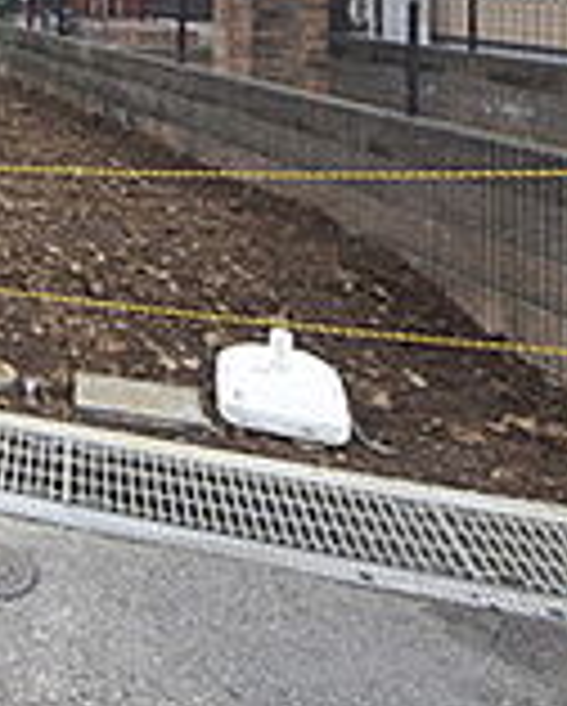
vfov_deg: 36.5
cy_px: -63
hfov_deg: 26.7
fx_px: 900
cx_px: -252
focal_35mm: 43
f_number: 8
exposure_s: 1/250
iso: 320
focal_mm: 8
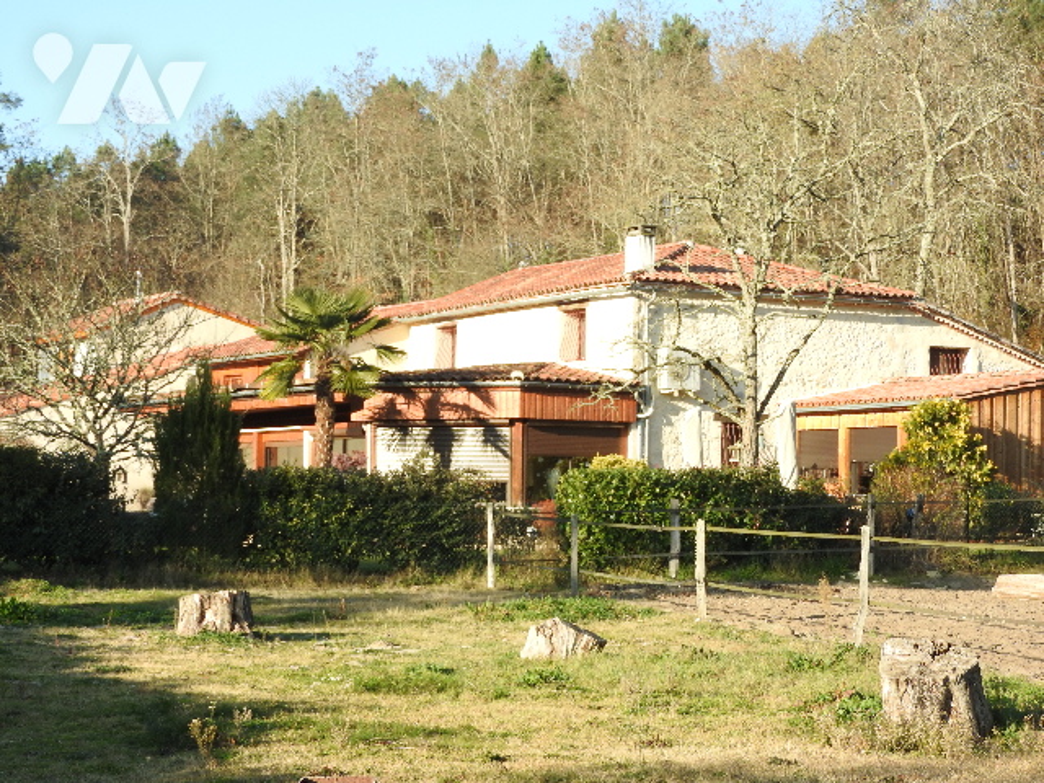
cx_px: 522
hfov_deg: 23.0
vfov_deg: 17.4
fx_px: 2564
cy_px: 392
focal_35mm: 85
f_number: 4.5
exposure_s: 1/250
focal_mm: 15.2
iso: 100
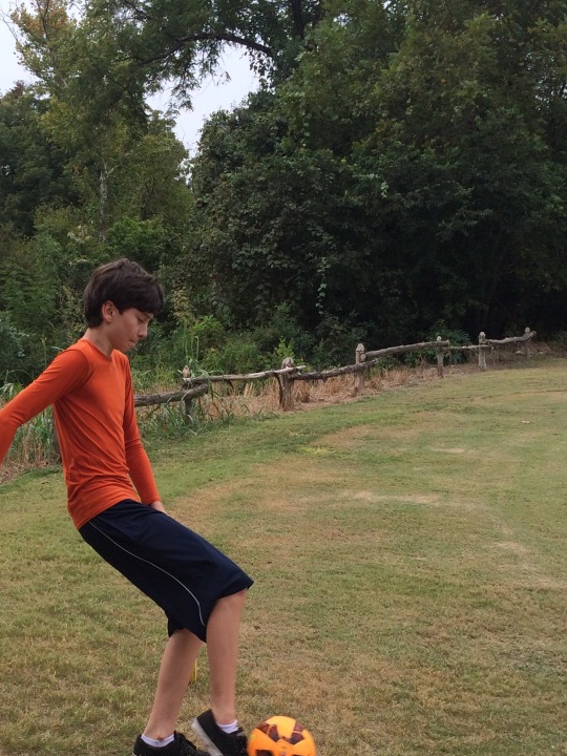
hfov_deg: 25.9
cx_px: 81
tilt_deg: -11.4
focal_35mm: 55
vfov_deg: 34.4
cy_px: 543
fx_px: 1201
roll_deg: +2.6
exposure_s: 1/855
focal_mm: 4.15
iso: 32
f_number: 2.2
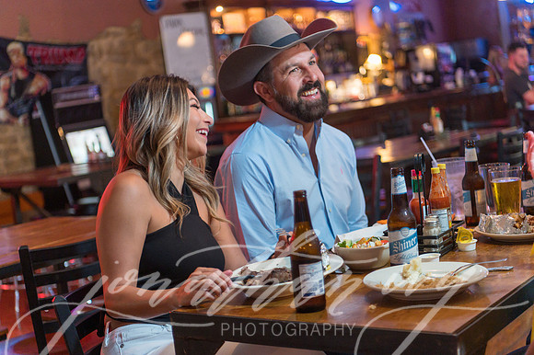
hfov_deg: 34.5
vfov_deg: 23.4
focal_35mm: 58
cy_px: 178
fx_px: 860
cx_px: 267
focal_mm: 58
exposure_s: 1/100
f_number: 2.8
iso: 2500
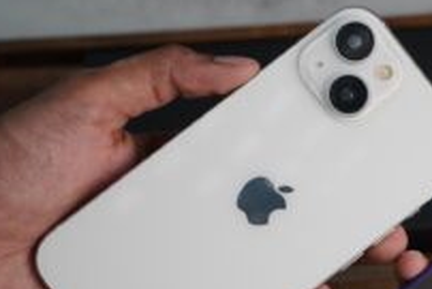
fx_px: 1381
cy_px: 260
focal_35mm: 115
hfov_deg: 17.5
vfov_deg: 11.9
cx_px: 402
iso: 3200
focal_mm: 58
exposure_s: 1/400
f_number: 7.1
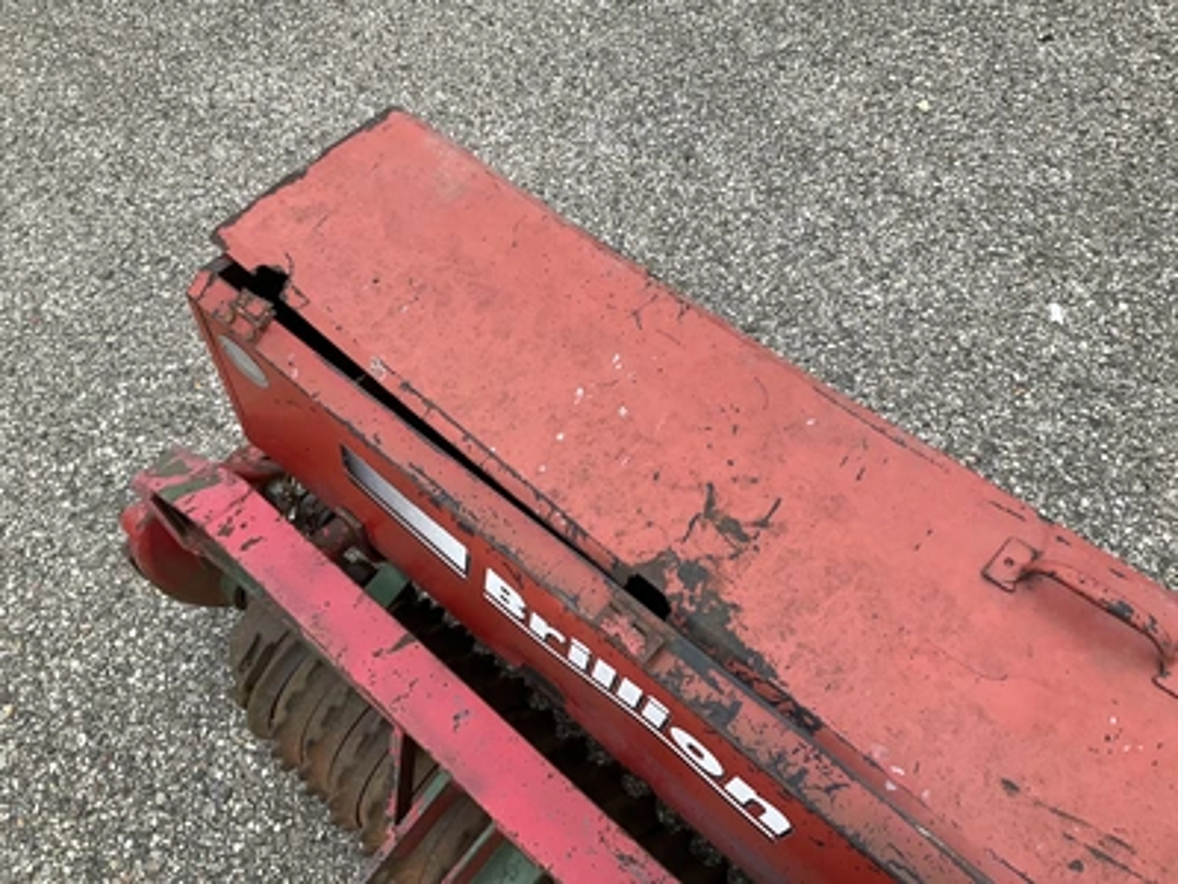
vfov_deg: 48.2
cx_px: 589
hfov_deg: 61.7
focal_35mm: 29
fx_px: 987
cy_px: 442
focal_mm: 3
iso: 50
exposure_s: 1/122
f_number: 1.8
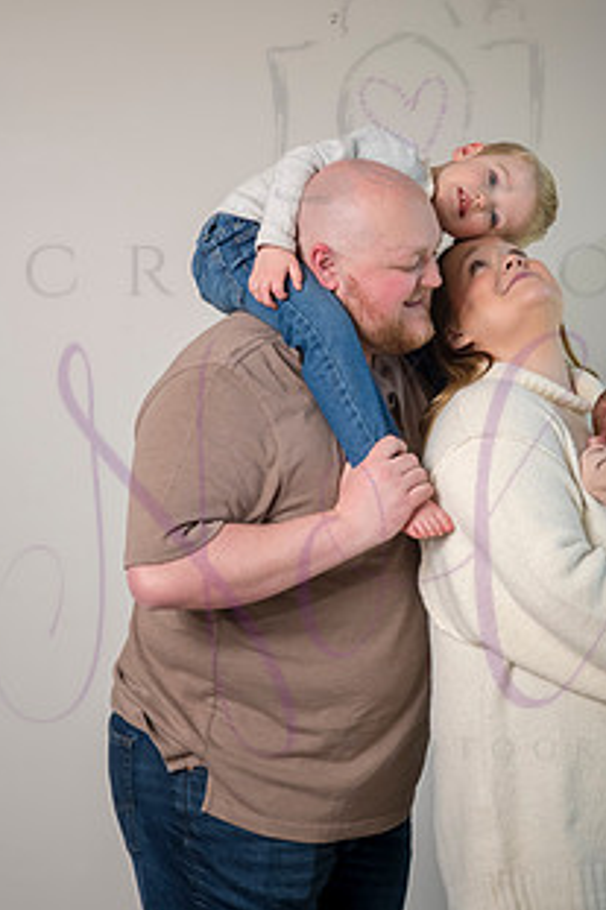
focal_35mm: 123
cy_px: 375
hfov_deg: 11.1
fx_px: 3109
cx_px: 416
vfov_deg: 16.6
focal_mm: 85
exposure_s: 1/250
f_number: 8
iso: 500
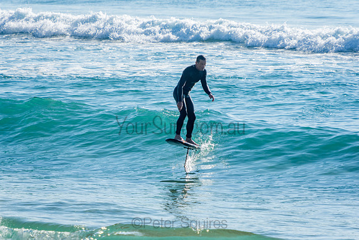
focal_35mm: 390
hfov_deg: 5.3
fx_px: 3890
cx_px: 180
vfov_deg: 3.5
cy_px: 120
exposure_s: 1/1250
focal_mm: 260
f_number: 5.6
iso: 250
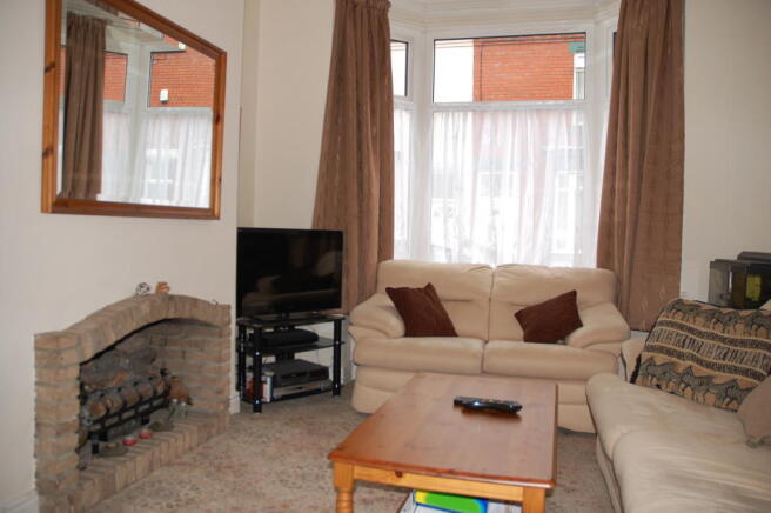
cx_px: 386
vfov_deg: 47.8
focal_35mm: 27
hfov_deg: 67.4
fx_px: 578
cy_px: 256
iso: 200
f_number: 3.5
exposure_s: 1/250
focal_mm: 18
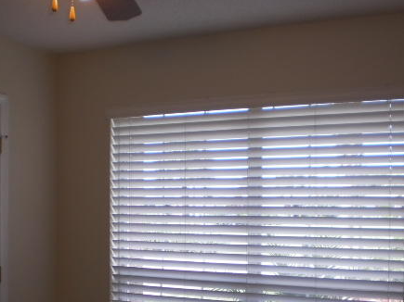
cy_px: 220
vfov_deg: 27.2
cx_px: 172
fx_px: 618
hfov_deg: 36.1
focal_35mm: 53
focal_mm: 6.3
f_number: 3.1
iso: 100
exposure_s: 1/100
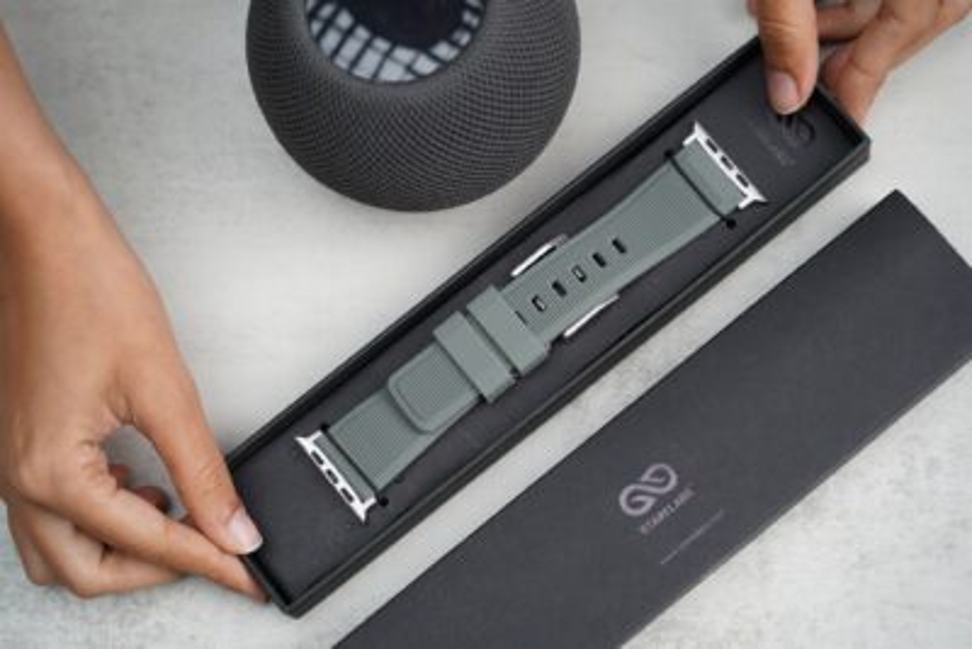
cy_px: 324
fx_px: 2026
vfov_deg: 18.2
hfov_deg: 27.0
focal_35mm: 75
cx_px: 486
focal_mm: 75
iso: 1600
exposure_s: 1/160
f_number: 3.5
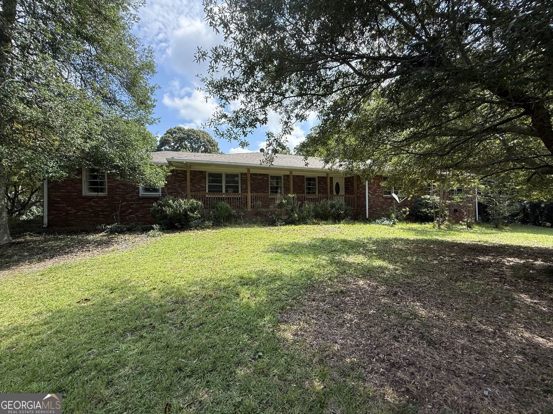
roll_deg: +0.2
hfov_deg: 102.1
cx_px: 276
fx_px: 224
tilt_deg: +1.2
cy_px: 207
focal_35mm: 14
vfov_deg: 85.7
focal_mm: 2.22
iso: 64
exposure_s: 1/751
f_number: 2.2
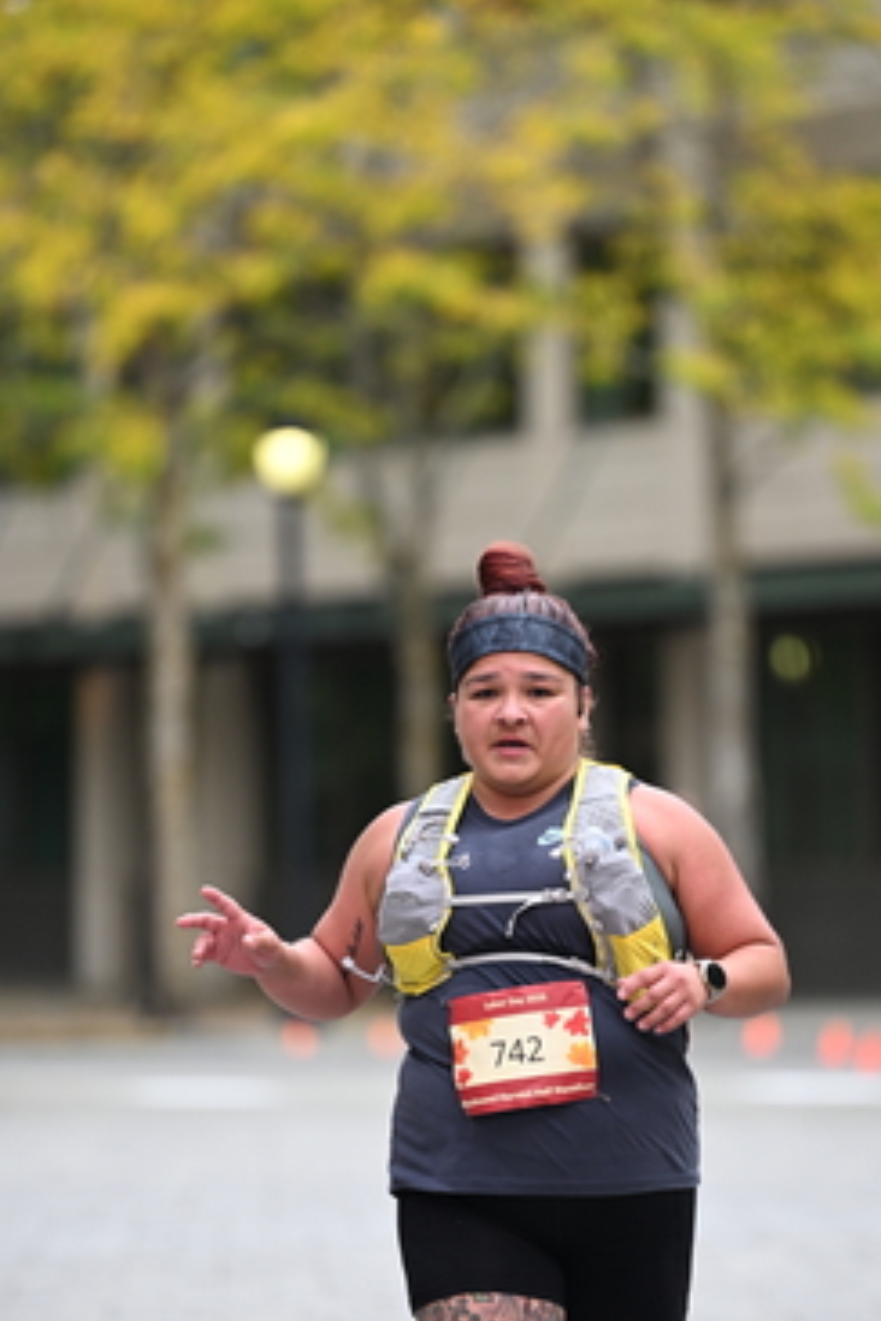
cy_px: 837
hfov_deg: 4.9
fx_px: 10204
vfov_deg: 7.4
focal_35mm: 278
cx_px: 533
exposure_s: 1/2000
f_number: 2.8
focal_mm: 185
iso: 640
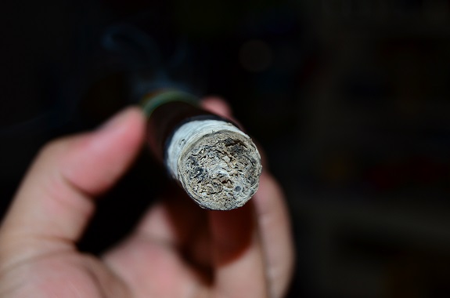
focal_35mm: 63
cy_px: 149
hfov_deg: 32.0
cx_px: 225
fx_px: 785
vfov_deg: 21.4
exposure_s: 1/60
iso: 720
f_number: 5
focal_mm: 42
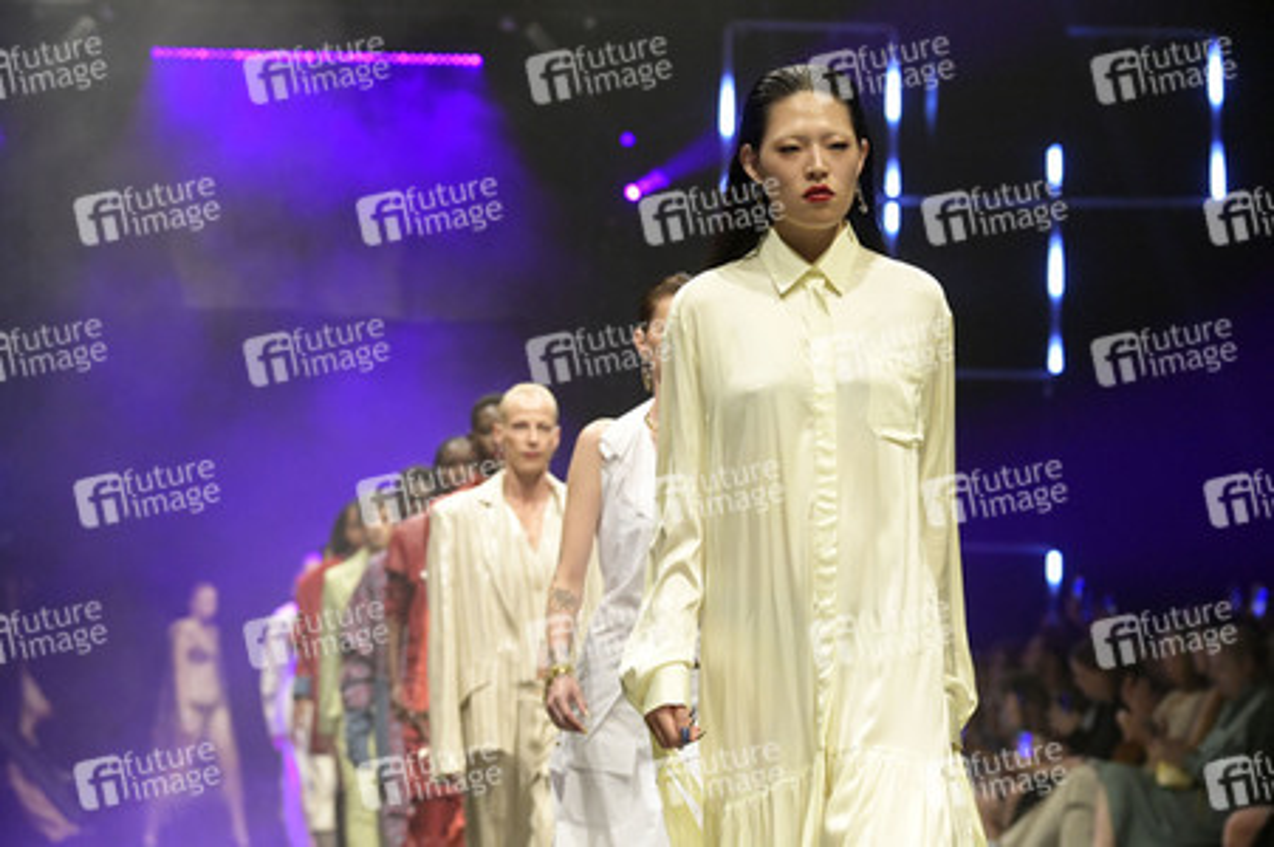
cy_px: 424
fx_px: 4314
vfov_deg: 11.2
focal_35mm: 122
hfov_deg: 16.8
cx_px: 637
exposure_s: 1/500
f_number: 5.6
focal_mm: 122
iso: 8000
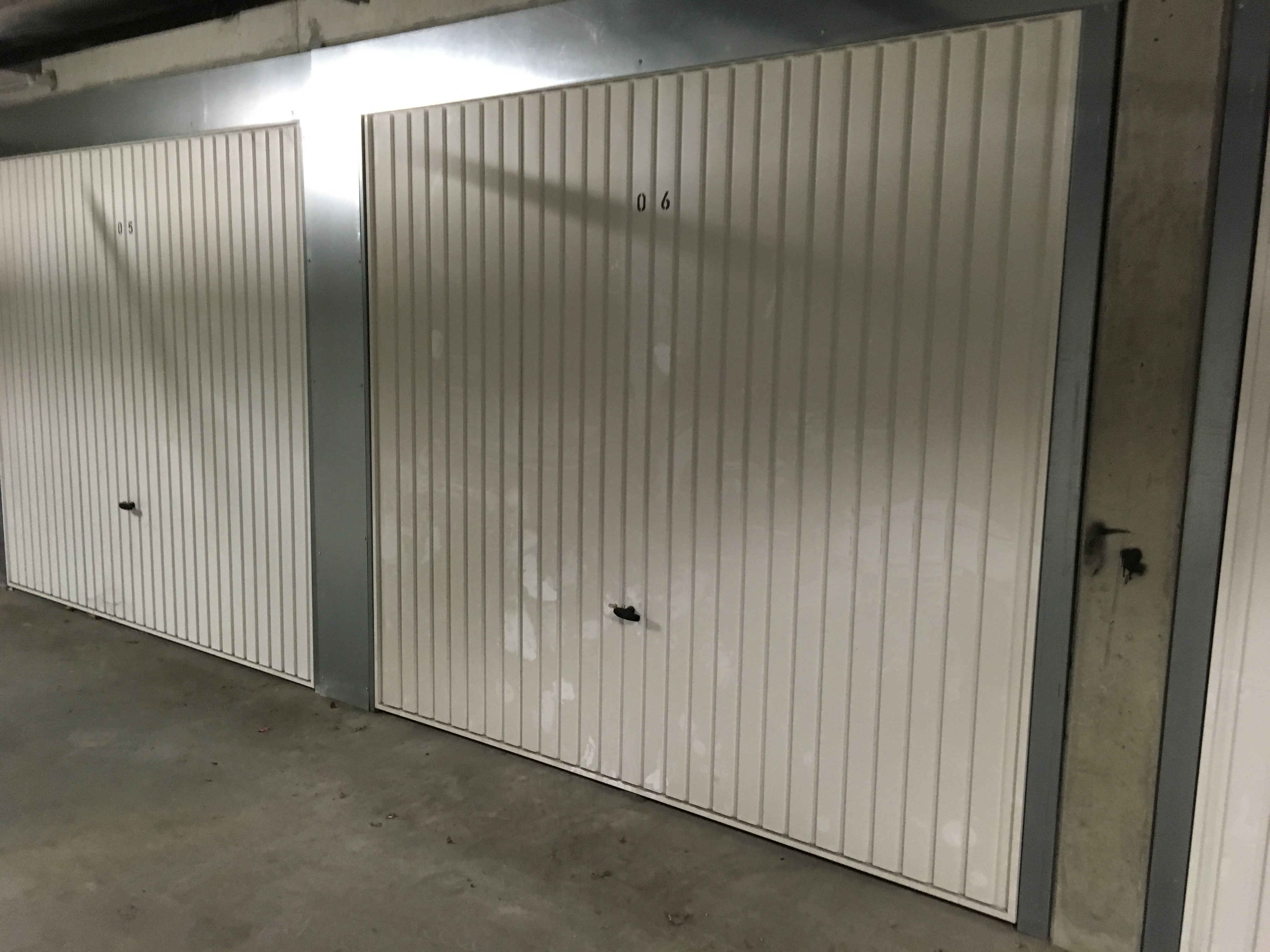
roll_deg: +1.6
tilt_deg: -8.1
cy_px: 476
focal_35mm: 29
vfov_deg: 48.2
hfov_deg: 61.7
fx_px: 1064
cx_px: 635
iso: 200
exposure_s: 1/20
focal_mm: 4.15
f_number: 2.2
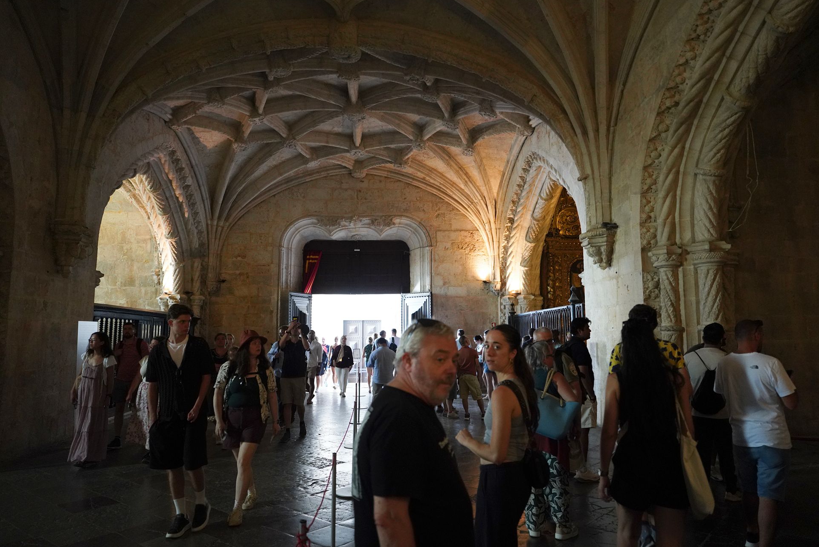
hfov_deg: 71.5
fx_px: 569
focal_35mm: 25
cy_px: 267
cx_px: 426
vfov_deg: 51.3
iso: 3200
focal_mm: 24
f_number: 2.8
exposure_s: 1/80
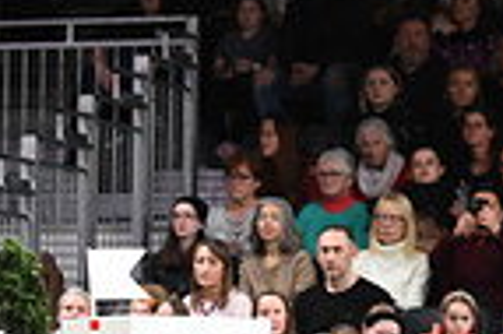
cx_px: -507
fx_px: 7648
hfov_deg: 3.7
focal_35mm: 548
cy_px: 285
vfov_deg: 2.5
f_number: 3.5
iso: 5000
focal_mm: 135
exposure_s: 1/800
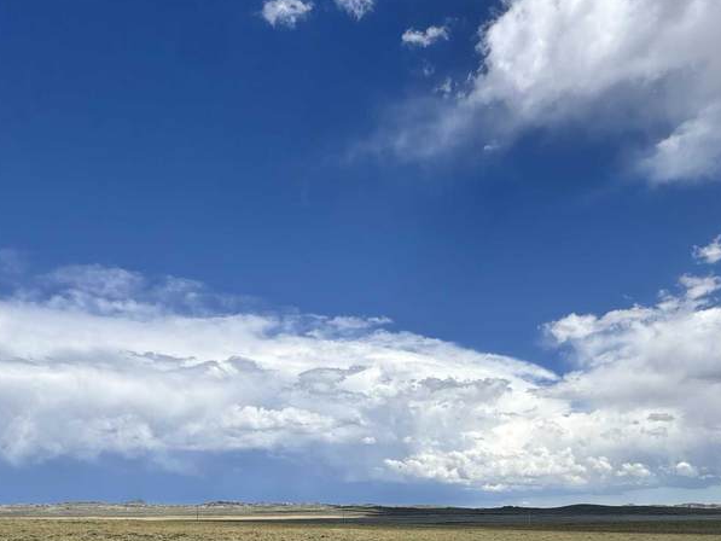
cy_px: 437
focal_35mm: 30
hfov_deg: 59.7
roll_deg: +0.2
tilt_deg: +7.7
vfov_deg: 44.4
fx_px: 625
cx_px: 417
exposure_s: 1/4132
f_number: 2.2
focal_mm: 2.22
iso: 40
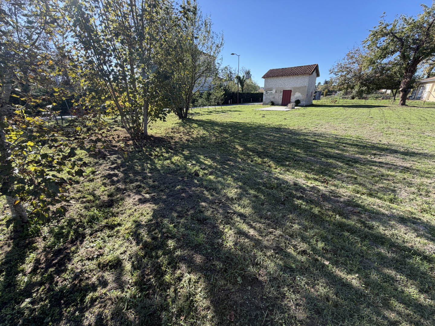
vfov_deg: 85.7
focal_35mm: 14
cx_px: 218
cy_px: 163
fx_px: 176
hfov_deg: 102.1
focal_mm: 2.22
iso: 50
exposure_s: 1/502
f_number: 2.2
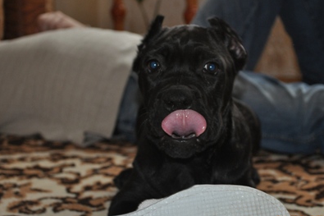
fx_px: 689
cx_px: 183
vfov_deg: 17.8
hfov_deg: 26.4
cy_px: 117
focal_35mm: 77
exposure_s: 1/30
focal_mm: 45
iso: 800
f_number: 5.3
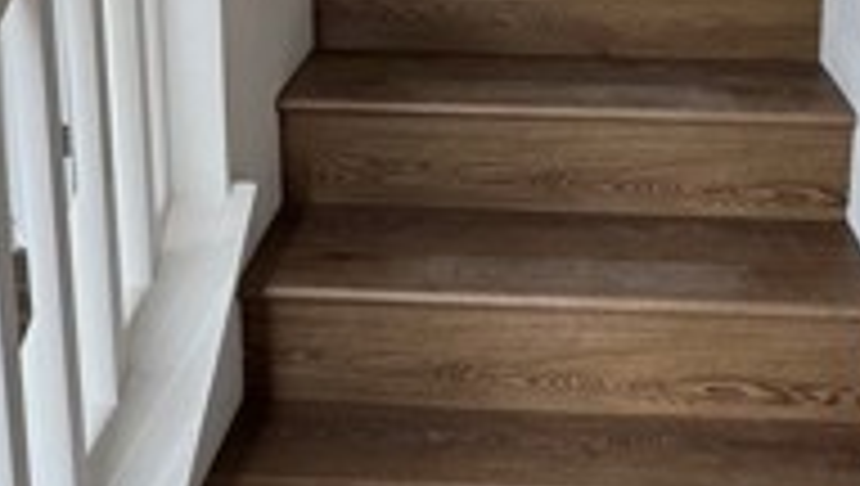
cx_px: 531
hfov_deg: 40.3
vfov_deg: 21.8
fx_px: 1164
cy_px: -104
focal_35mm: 51
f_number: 2.2
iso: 40
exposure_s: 1/121
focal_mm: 2.22
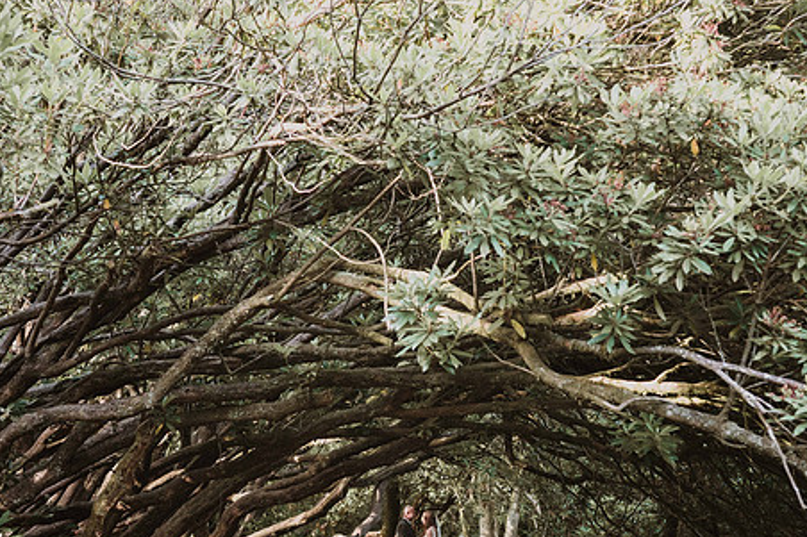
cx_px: 387
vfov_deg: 23.8
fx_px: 1277
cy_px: 268
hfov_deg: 35.1
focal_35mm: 57
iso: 1250
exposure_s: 1/160
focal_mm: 35
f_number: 3.5
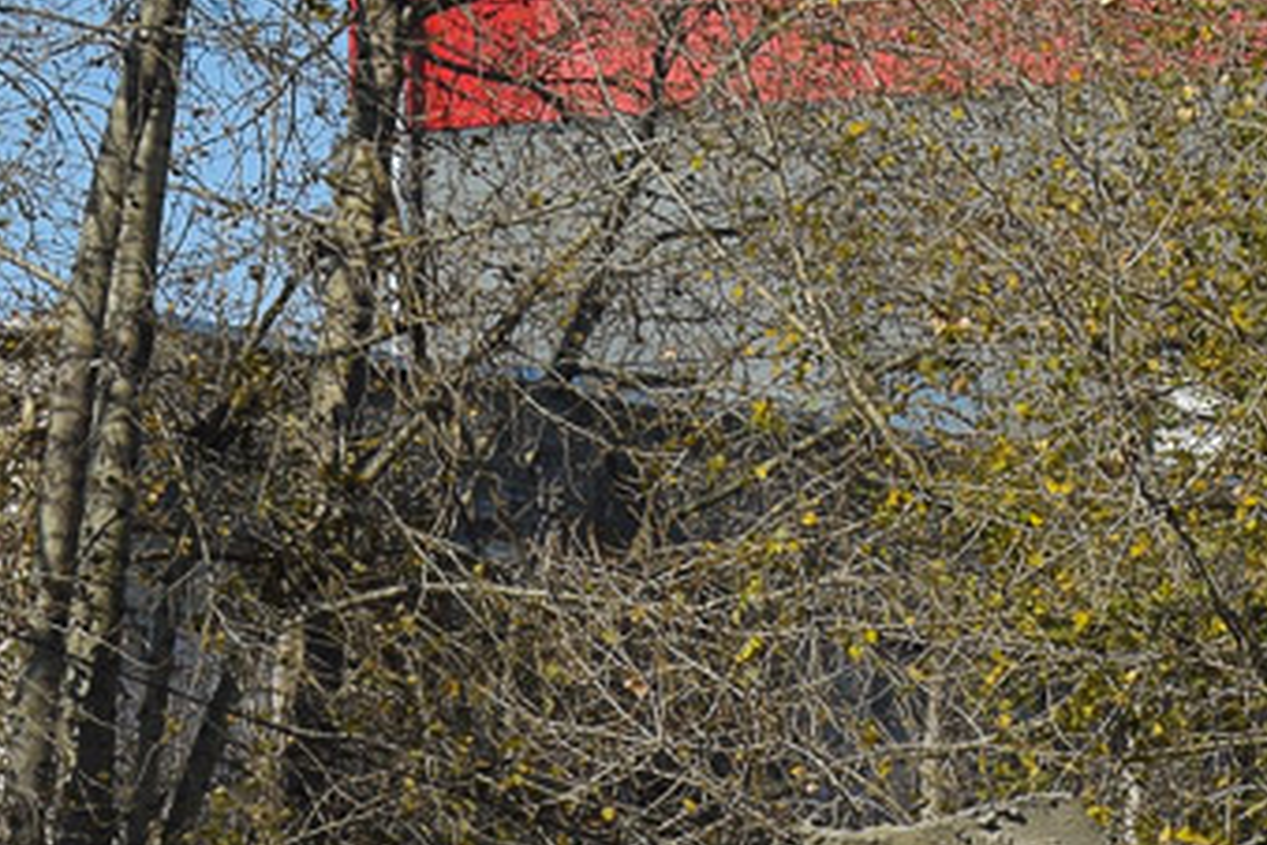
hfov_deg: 7.0
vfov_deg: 4.7
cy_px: 1163
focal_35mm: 292
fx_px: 10268
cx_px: 78
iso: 200
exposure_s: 1/1250
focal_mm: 55
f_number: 6.3
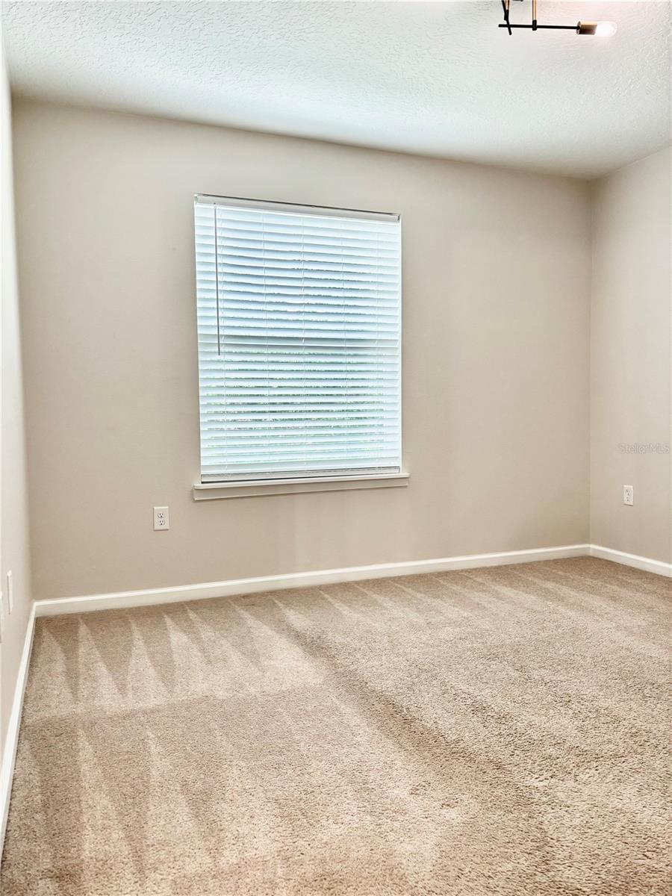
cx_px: 336
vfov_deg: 67.3
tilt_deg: -3.2
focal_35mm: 26
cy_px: 448
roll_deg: +0.6
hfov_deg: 53.1
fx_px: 673
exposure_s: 1/120
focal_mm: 5.96
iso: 125
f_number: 1.6
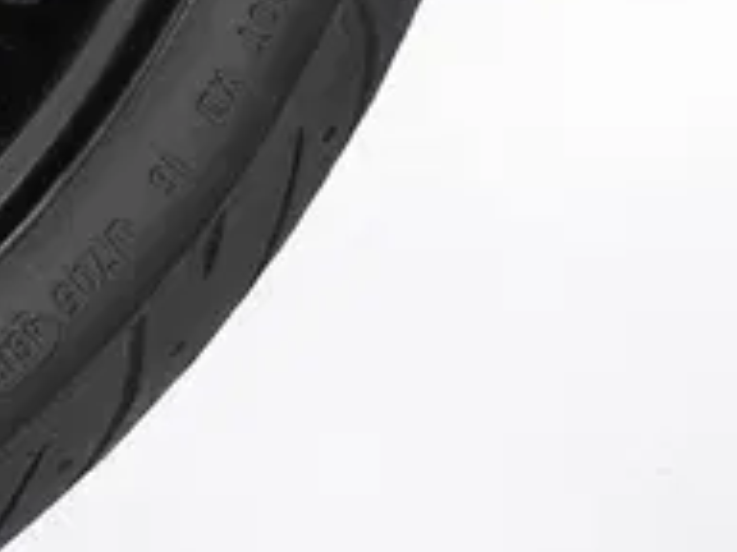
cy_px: -788
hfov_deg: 4.1
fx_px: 10369
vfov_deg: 3.0
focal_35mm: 487
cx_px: -205
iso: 100
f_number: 13
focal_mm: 100
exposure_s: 1/180
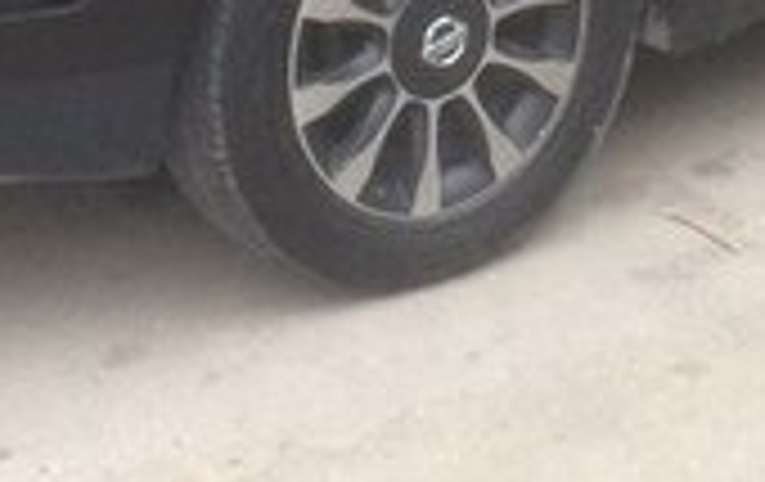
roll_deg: -2.8
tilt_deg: -8.0
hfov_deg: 17.5
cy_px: -372
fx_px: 2486
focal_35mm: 119
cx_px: 396
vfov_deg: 10.4
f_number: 2.2
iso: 80
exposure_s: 1/33
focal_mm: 4.15
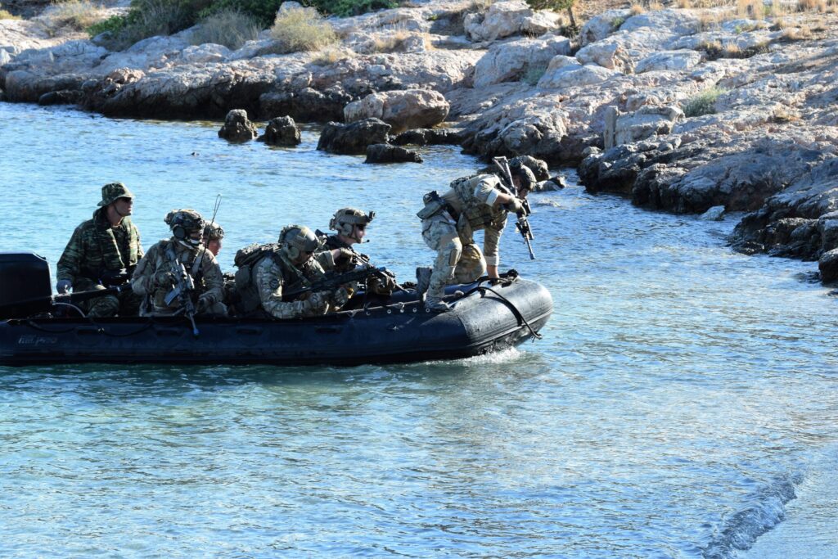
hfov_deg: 11.4
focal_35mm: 180
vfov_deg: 7.6
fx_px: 4190
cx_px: 419
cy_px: 280
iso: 360
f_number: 8
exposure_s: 1/250
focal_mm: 120
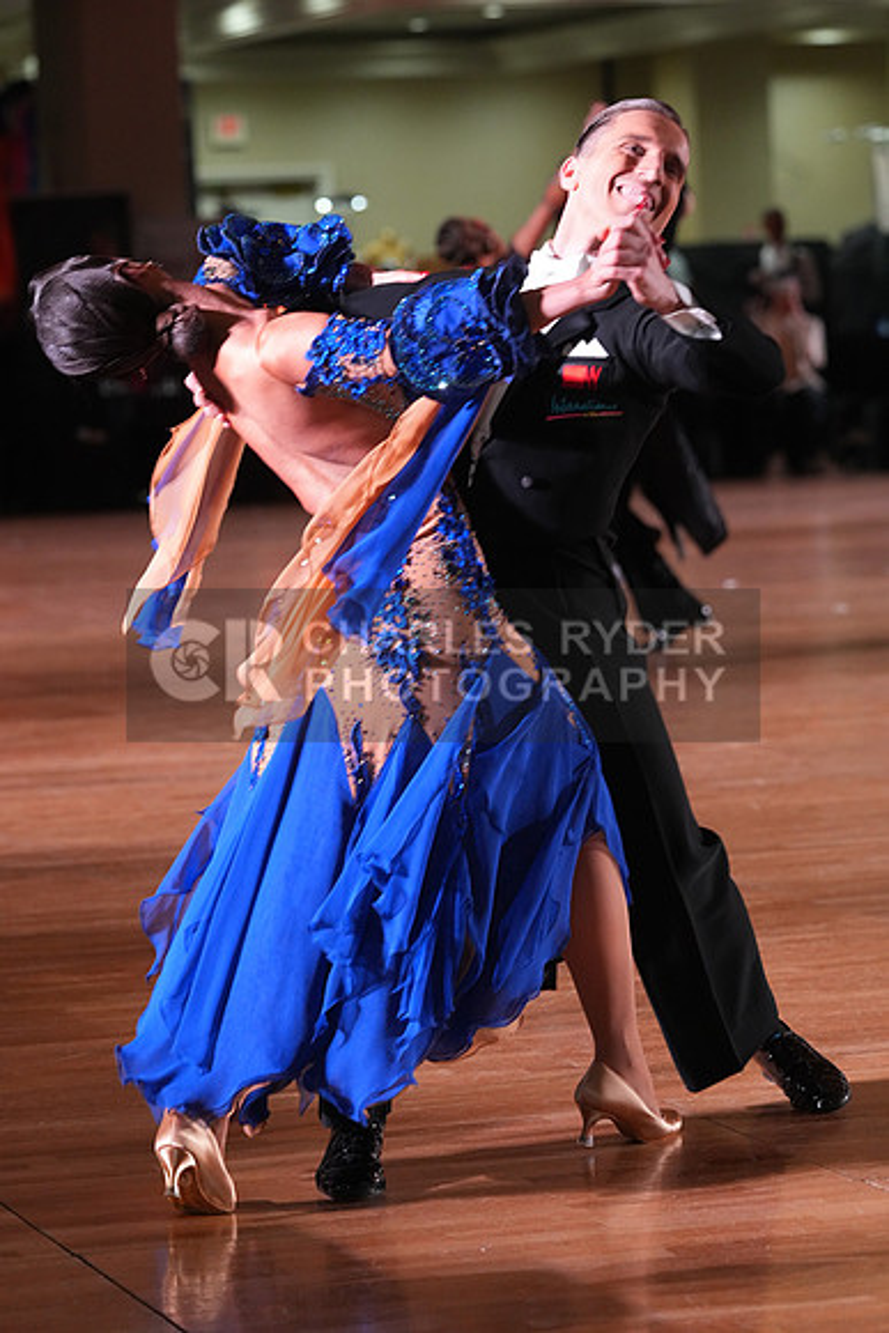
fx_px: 5182
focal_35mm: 140
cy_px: 666
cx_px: 444
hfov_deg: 9.8
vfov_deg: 14.7
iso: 4000
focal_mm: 140
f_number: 5
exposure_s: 1/200
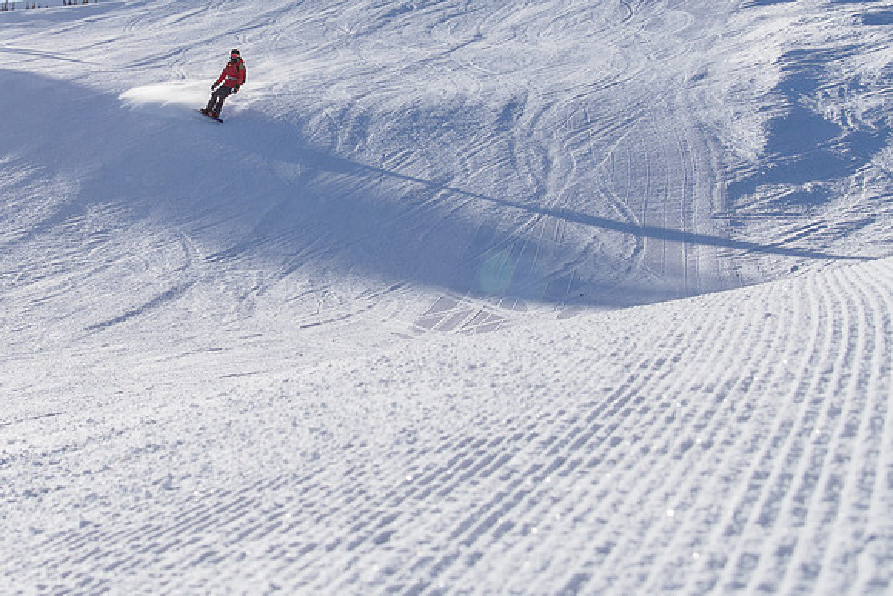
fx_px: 2274
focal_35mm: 92
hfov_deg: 22.0
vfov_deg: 14.9
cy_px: 165
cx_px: 223
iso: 160
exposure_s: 1/1000
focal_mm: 40
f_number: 8
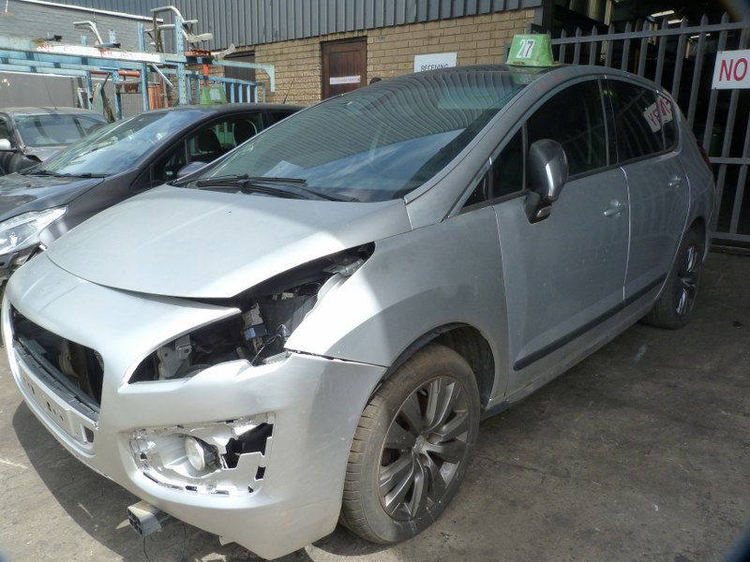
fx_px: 542
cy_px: 281
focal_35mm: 25
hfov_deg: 69.4
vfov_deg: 54.9
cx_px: 375
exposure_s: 1/250
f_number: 4.5
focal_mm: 4.5
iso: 125
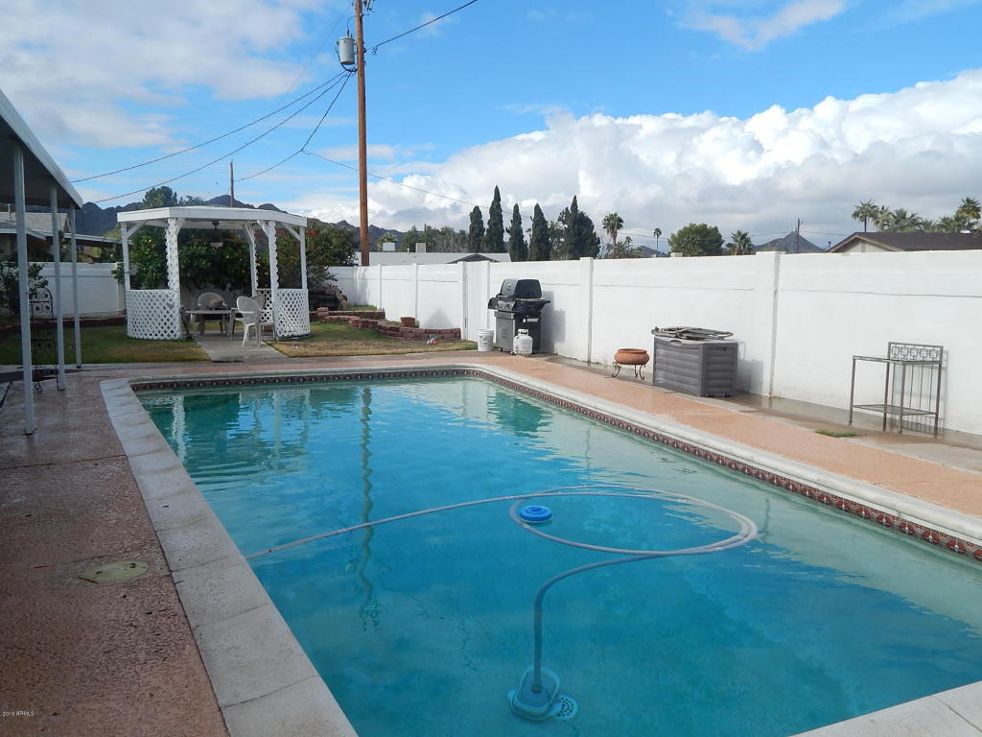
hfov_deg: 63.4
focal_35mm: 28
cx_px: 491
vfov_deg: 49.7
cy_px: 368
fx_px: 794
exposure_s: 1/1500
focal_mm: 5.1
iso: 125
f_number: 3.2
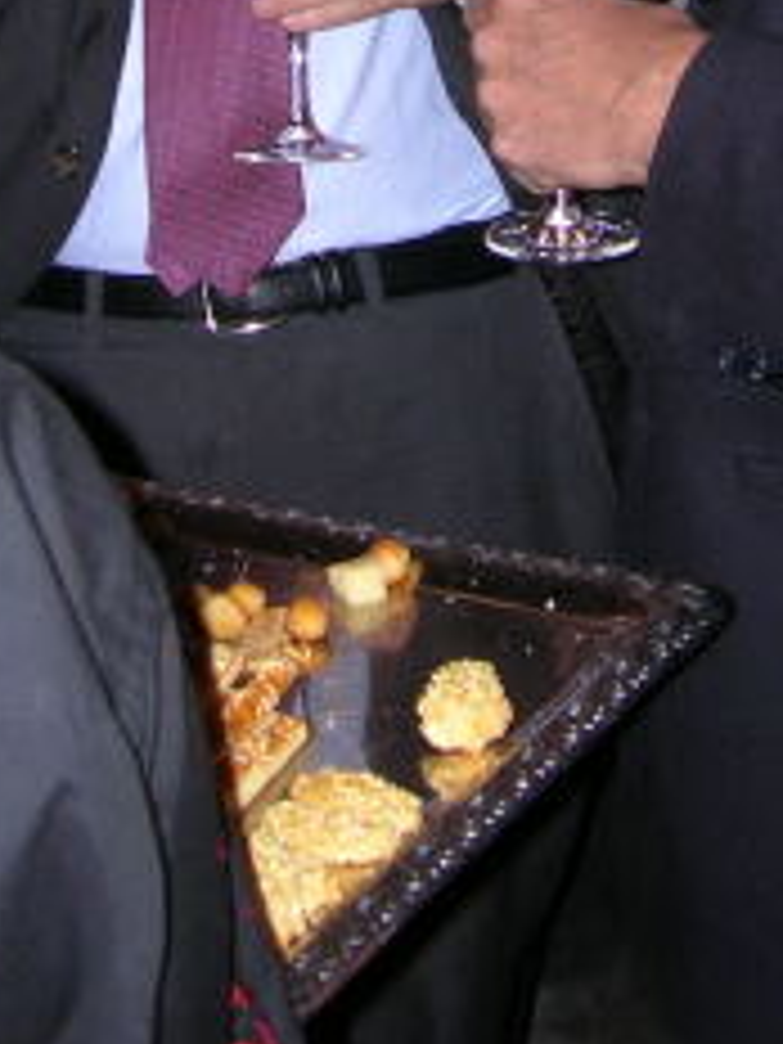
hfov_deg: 16.8
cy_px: -225
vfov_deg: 20.7
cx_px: 364
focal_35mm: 88
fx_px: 2654
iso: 67
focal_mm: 5.7
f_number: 2.9
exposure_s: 1/60.1
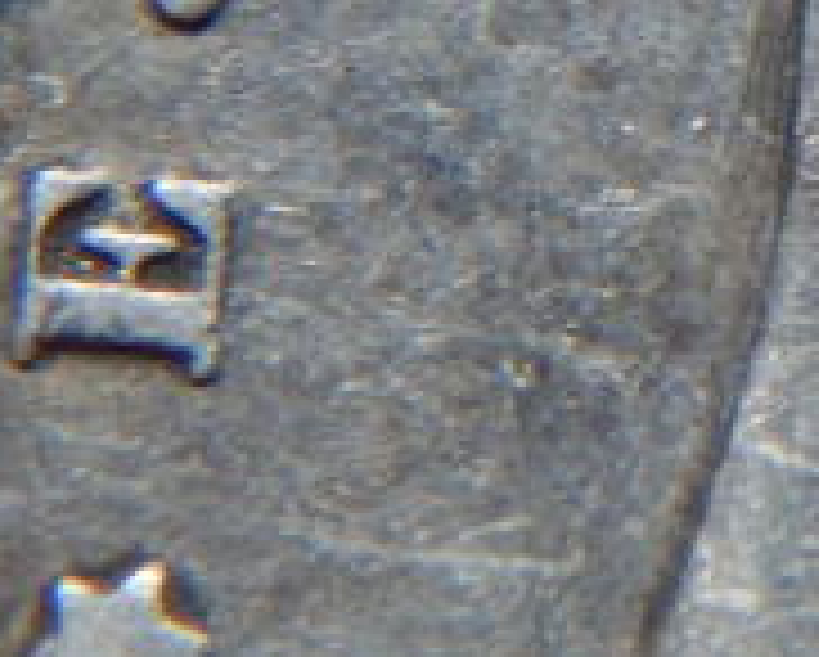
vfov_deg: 4.6
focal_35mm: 333
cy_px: -29
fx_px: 8080
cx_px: 1800
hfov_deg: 5.6
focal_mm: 12.3
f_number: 4.1
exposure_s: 1/40
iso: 125
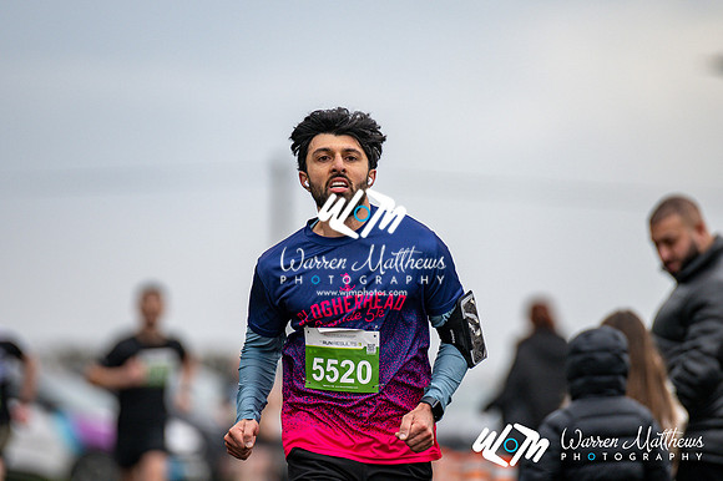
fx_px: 9032
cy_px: 240
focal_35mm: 450
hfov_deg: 4.6
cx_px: 362
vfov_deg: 3.1
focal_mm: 300
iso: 320
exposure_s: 1/1600
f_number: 2.8
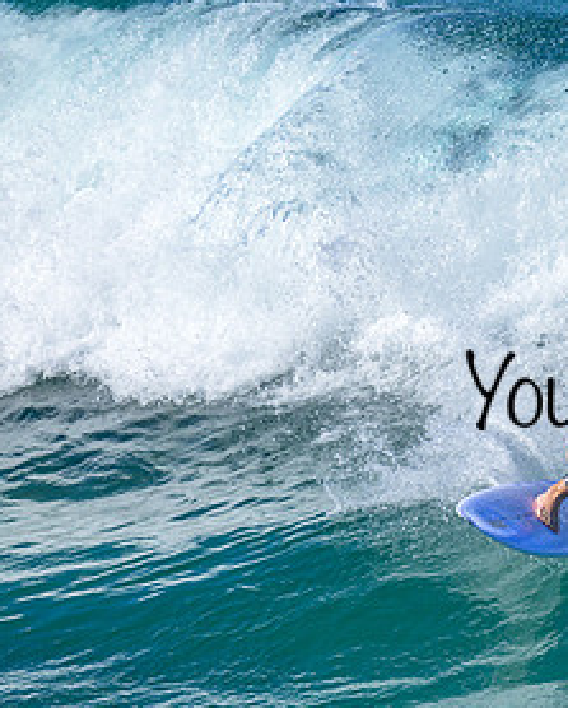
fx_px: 32811
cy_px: 368
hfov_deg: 1.0
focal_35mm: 1564
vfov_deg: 1.2
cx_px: 728
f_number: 6.3
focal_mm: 800
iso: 280
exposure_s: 1/2000
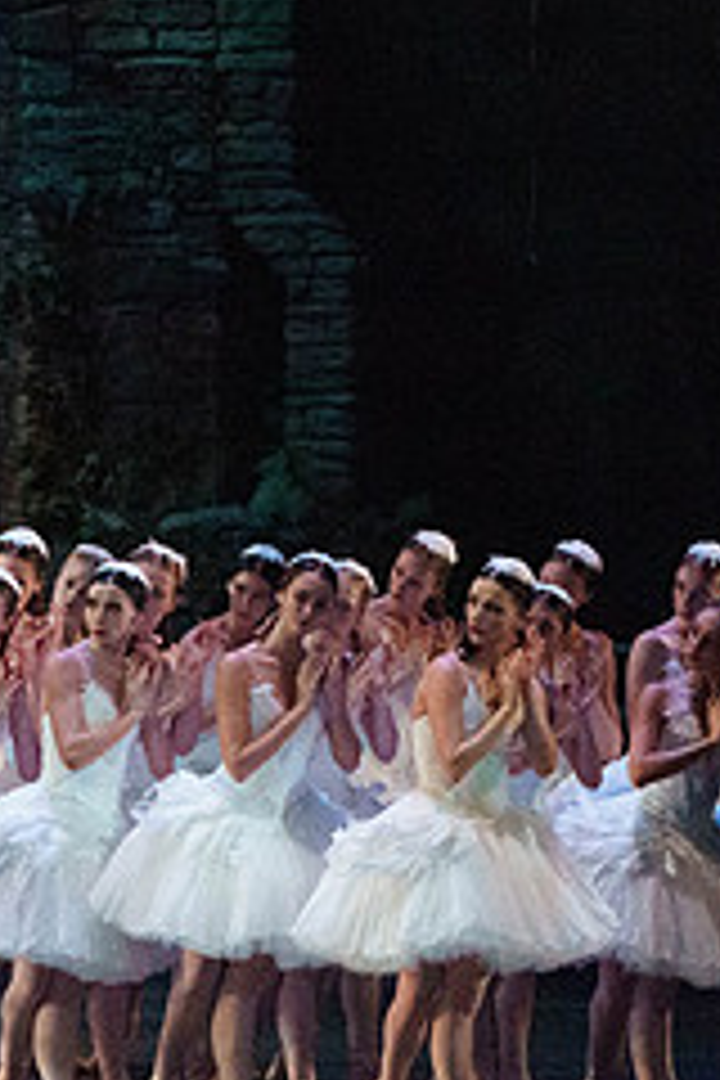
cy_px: 566
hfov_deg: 2.9
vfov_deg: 4.4
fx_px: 14069
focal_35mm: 469
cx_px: 42
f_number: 5.6
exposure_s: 1/250
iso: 8000
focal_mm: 190
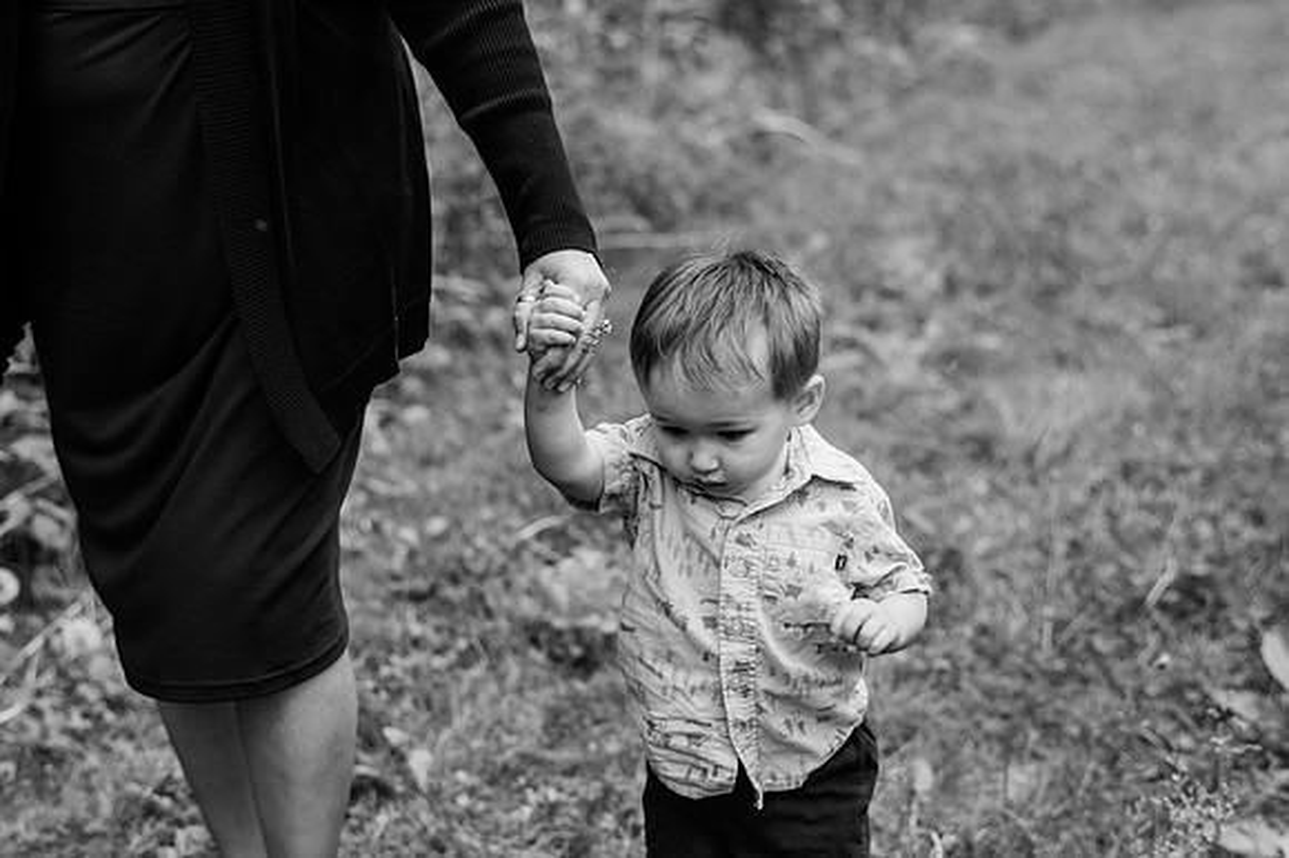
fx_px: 2075
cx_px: 644
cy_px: 429
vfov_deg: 23.4
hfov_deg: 34.5
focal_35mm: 58
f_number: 2.8
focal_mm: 58
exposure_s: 1/200
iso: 320
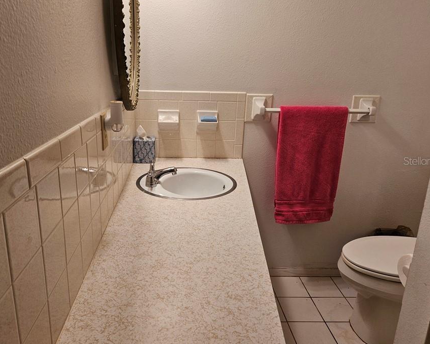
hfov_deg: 63.9
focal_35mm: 27
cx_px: 193
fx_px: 344
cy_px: 161
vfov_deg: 53.2
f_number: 1.8
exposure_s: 1/120
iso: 64
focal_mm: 5.4
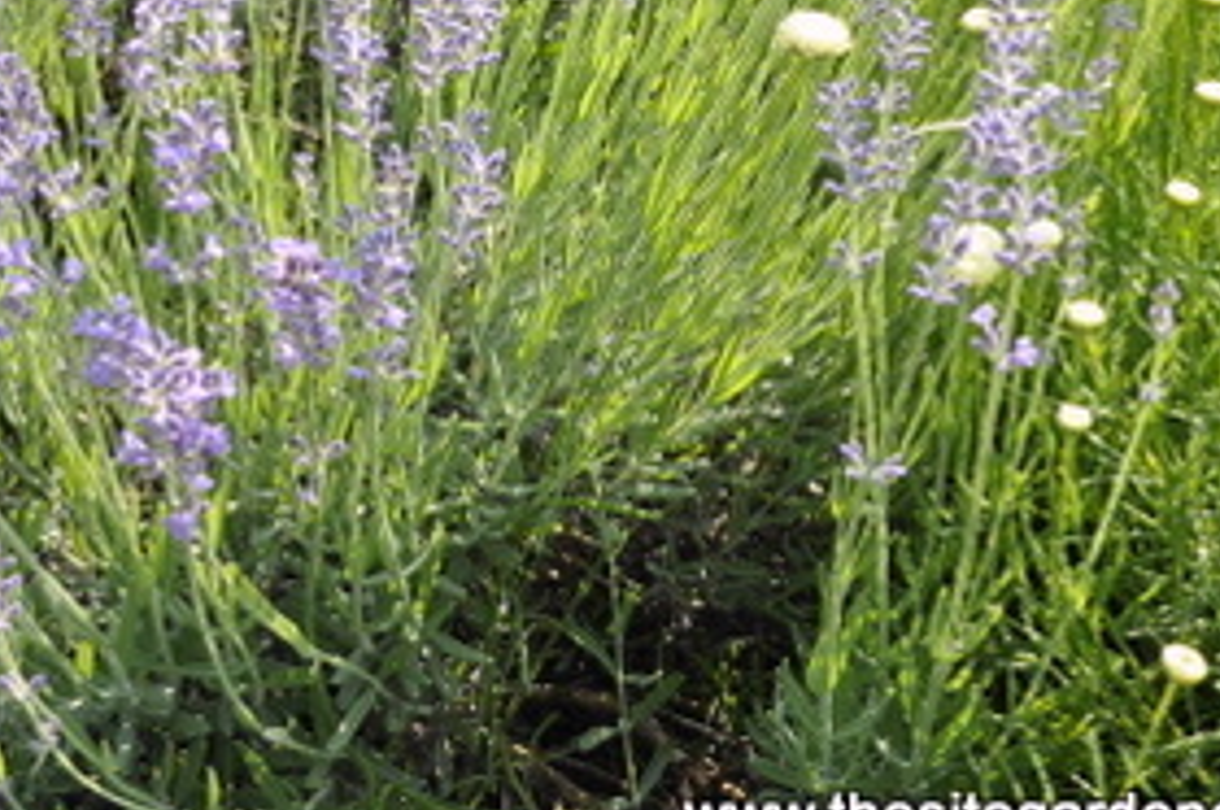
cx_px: -257
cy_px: -235
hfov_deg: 18.7
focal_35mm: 103
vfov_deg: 12.8
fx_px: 3486
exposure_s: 1/100
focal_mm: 24
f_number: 10
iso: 200
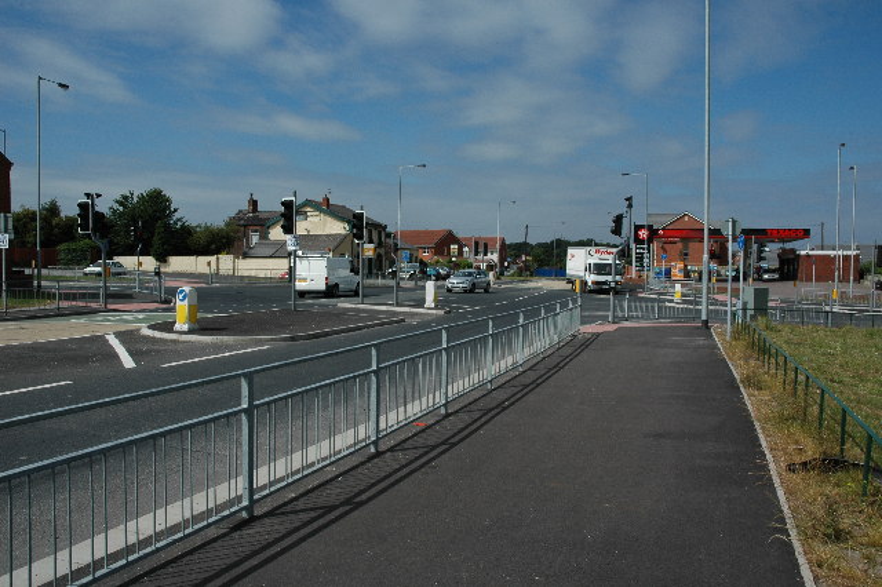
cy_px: 294
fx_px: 661
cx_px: 441
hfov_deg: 67.4
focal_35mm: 27
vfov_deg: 47.9
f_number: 16
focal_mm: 18
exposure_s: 1/250
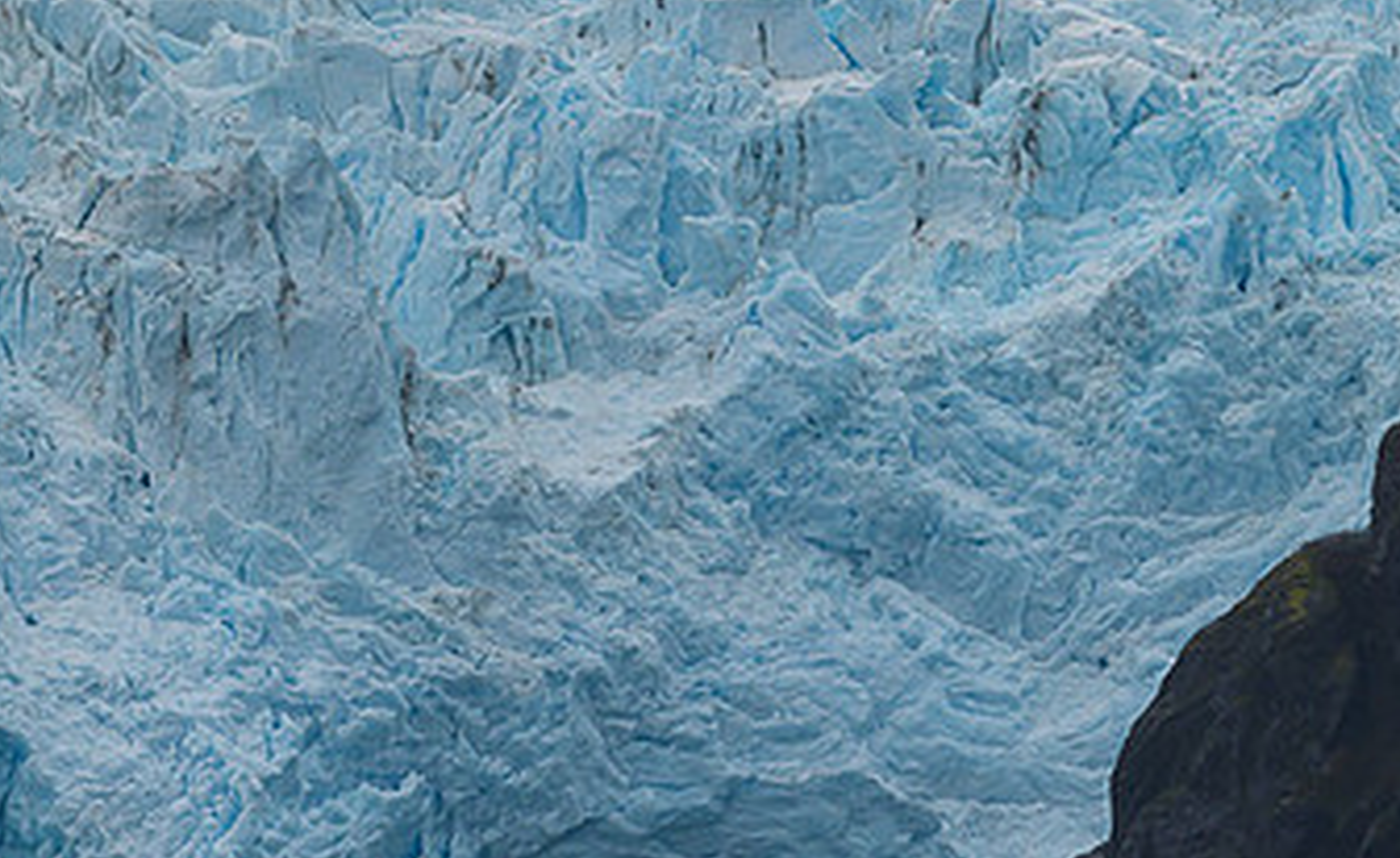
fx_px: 26832
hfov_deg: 3.0
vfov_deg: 1.8
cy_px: 567
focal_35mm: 707
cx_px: 817
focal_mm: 400
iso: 800
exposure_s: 1/2000
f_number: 13
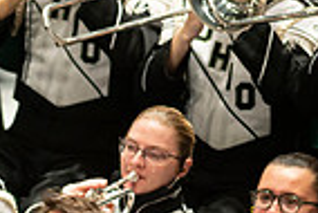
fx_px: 10805
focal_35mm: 1222
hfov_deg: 1.7
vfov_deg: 1.1
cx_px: -74
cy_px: 348
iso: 3200
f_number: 2.8
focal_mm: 300
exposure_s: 1/500
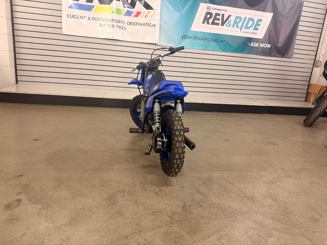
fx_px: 227
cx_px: 164
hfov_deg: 71.6
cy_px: 122
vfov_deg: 56.8
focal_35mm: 24
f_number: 1.78
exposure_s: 1/60
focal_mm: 6.76
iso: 250
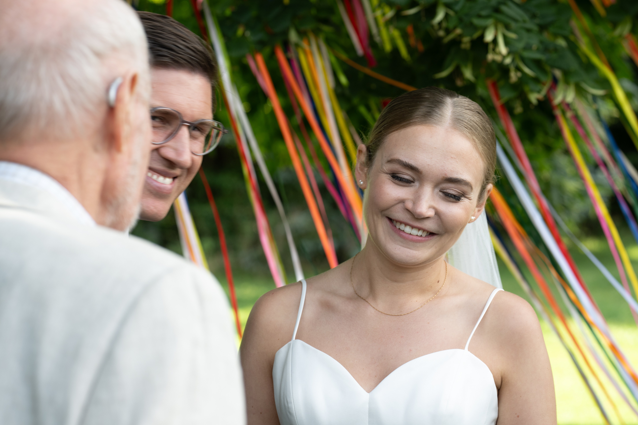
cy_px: 196
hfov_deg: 16.9
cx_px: 340
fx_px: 2144
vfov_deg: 11.3
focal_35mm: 121
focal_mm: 85
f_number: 5
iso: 160
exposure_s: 1/200
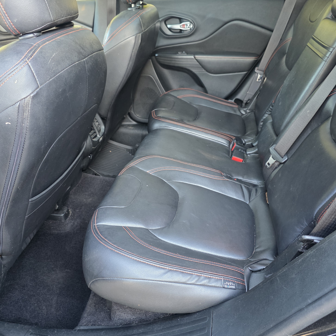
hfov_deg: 57.3
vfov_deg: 57.3
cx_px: 172
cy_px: 169
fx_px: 307
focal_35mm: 28
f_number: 1.7
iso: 400
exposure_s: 1/120
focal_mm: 6.3
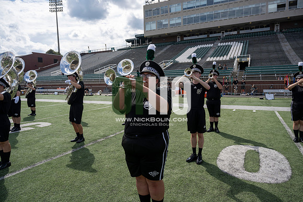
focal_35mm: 24
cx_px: 152
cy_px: 101
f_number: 5
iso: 200
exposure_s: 1/1600
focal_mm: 24
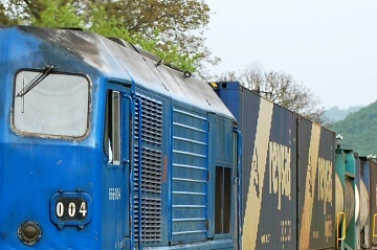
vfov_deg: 4.6
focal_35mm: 299
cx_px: 109
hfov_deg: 6.9
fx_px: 3127
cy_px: 158
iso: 400
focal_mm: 70
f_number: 6.3
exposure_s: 1/500
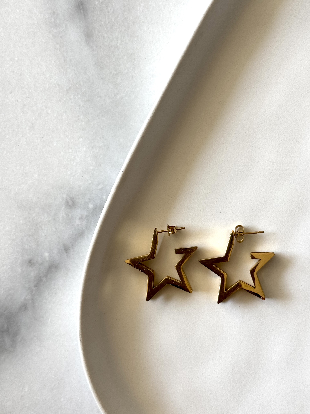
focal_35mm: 48
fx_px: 573
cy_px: 207
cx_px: 155
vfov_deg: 39.7
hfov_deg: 30.3
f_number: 1.78
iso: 50
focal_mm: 6.76
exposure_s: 1/166
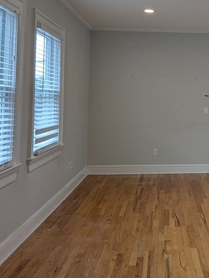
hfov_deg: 34.0
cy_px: 75
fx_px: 305
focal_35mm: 38
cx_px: 217
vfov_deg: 47.4
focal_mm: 1.95
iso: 54
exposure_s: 1/42.5
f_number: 2.2
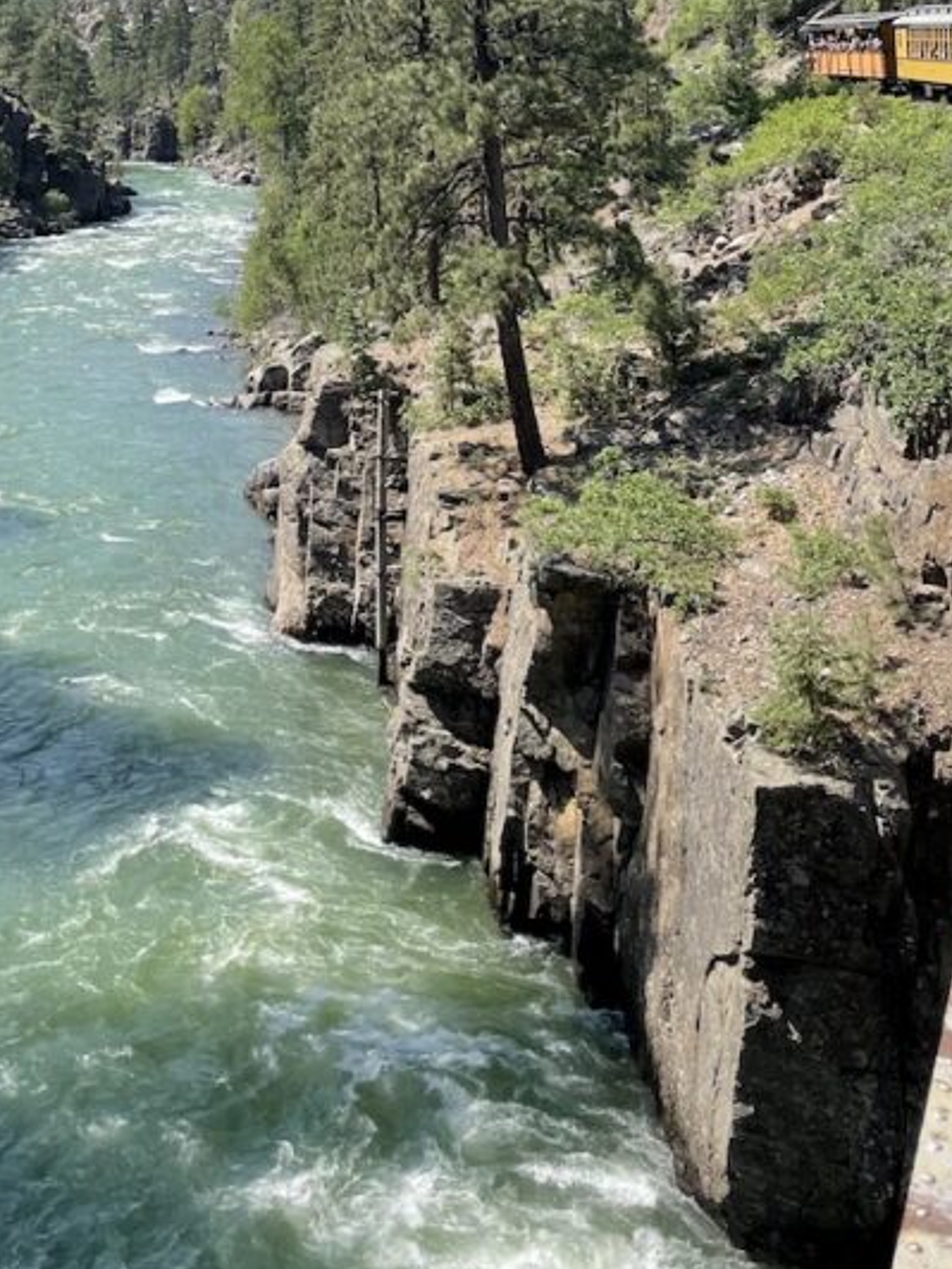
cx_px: 324
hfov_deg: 28.9
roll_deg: +1.2
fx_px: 1833
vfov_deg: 36.8
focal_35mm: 50
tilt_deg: -6.3
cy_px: 250
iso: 32
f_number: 1.6
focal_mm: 4.2
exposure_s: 1/2817
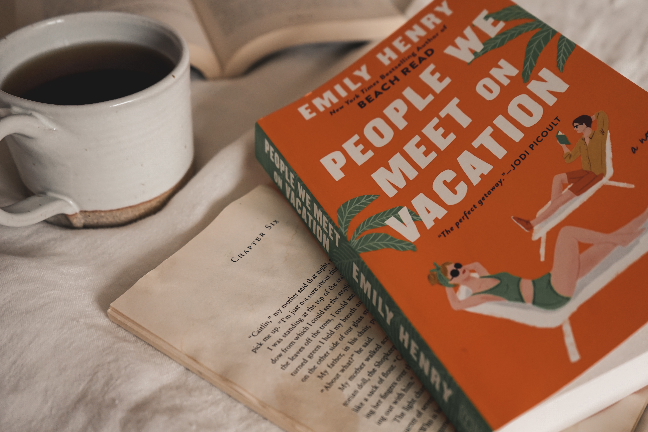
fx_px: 738
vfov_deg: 32.6
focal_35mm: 41
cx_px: 360
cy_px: 224
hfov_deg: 47.3
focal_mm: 35
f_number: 4
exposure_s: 1/60
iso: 1000
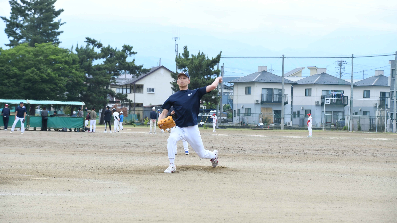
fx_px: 1569
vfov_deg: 8.1
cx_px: 199
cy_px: 101
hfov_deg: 14.4
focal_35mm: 149
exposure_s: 1/500
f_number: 7.1
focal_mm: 95
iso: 400
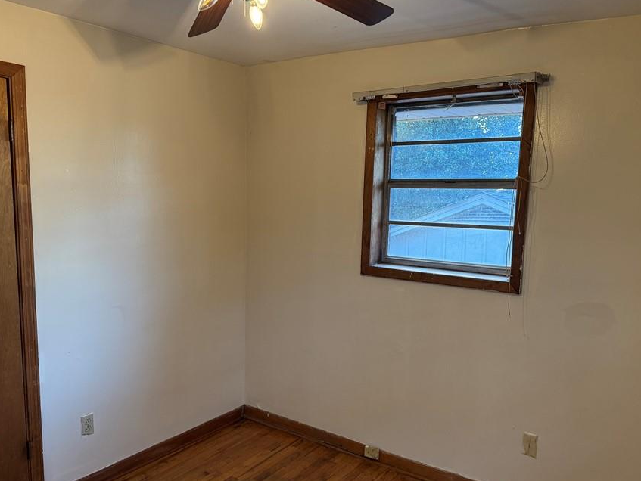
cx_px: 330
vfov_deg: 48.1
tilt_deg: -7.6
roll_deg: -2.1
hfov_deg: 61.6
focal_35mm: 29
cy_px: 273
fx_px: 537
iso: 320
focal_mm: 6.76
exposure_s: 1/60
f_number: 1.78
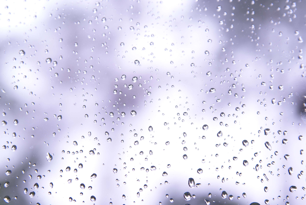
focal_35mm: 112
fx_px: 957
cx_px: 153
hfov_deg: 18.2
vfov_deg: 12.2
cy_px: 102
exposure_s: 1/125
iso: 100
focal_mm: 75
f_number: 4.5
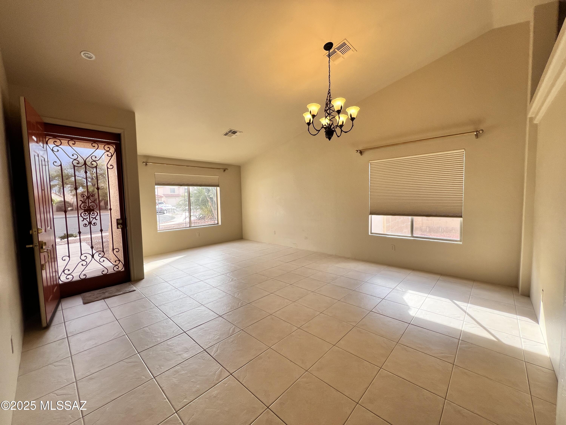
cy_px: 212
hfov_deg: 106.2
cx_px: 283
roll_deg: +1.3
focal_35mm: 13
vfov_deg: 89.9
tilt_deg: -4.1
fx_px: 213
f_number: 1.8
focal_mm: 1.57
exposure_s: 1/137
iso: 32
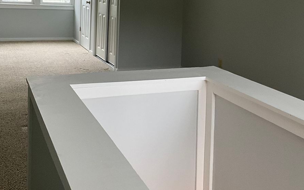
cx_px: 141
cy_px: 28
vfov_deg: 24.3
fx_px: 431
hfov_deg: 38.9
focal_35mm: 52
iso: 125
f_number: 1.8
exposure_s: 1/60
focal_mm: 3
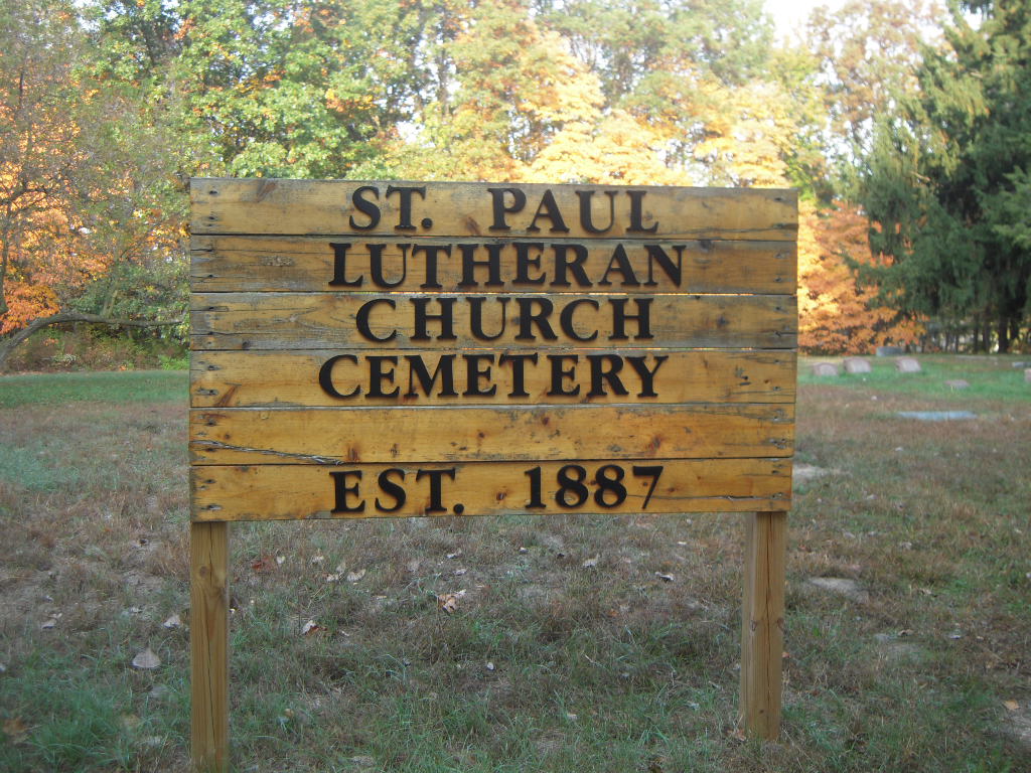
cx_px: 516
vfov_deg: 38.7
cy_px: 386
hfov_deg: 50.1
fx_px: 1102
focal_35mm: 37
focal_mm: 6.5
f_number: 3
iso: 100
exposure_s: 1/125
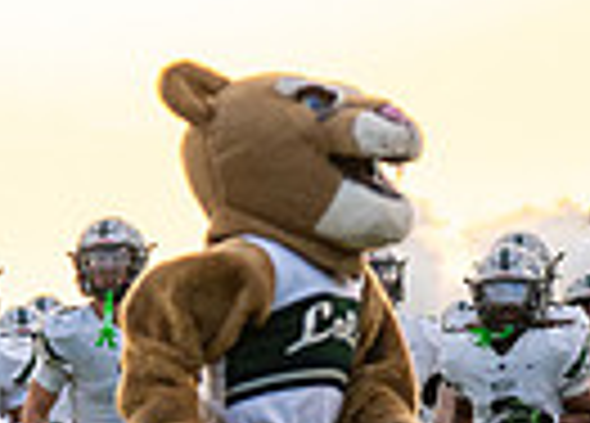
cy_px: 440
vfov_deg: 2.5
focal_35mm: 578
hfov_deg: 3.5
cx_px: 513
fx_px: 9700
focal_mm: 86
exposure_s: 1/2500
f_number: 2.8
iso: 640
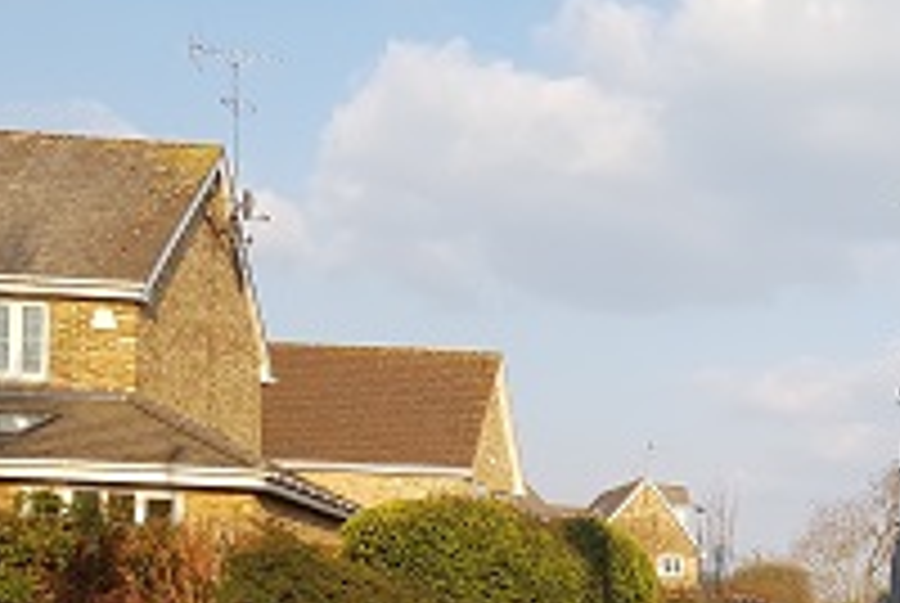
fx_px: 1352
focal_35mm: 54
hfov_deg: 34.0
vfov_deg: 23.8
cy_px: 634
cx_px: 873
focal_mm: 4.2
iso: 50
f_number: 1.7
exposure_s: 1/950
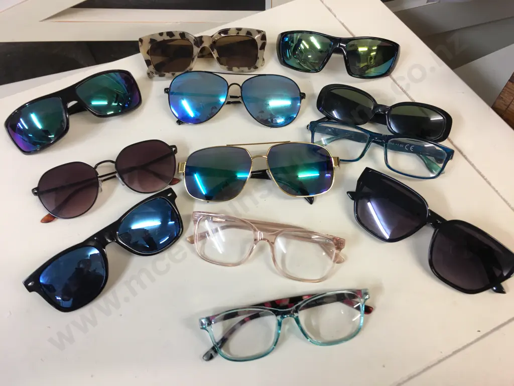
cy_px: 193
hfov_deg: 61.7
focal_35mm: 29
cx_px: 257
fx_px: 431
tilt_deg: -57.9
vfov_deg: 48.2
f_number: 2.2
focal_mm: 4.15
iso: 32
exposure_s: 1/17
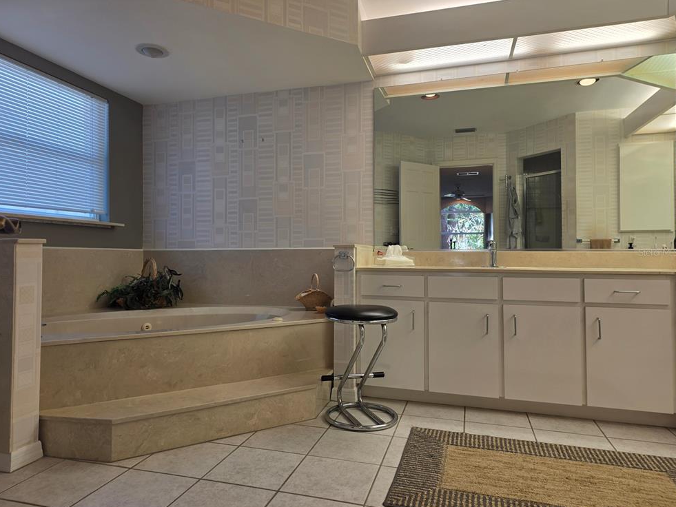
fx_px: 469
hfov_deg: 71.6
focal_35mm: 24
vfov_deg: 56.8
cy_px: 252
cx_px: 327
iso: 50
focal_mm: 6.25
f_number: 1.7
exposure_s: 1/120
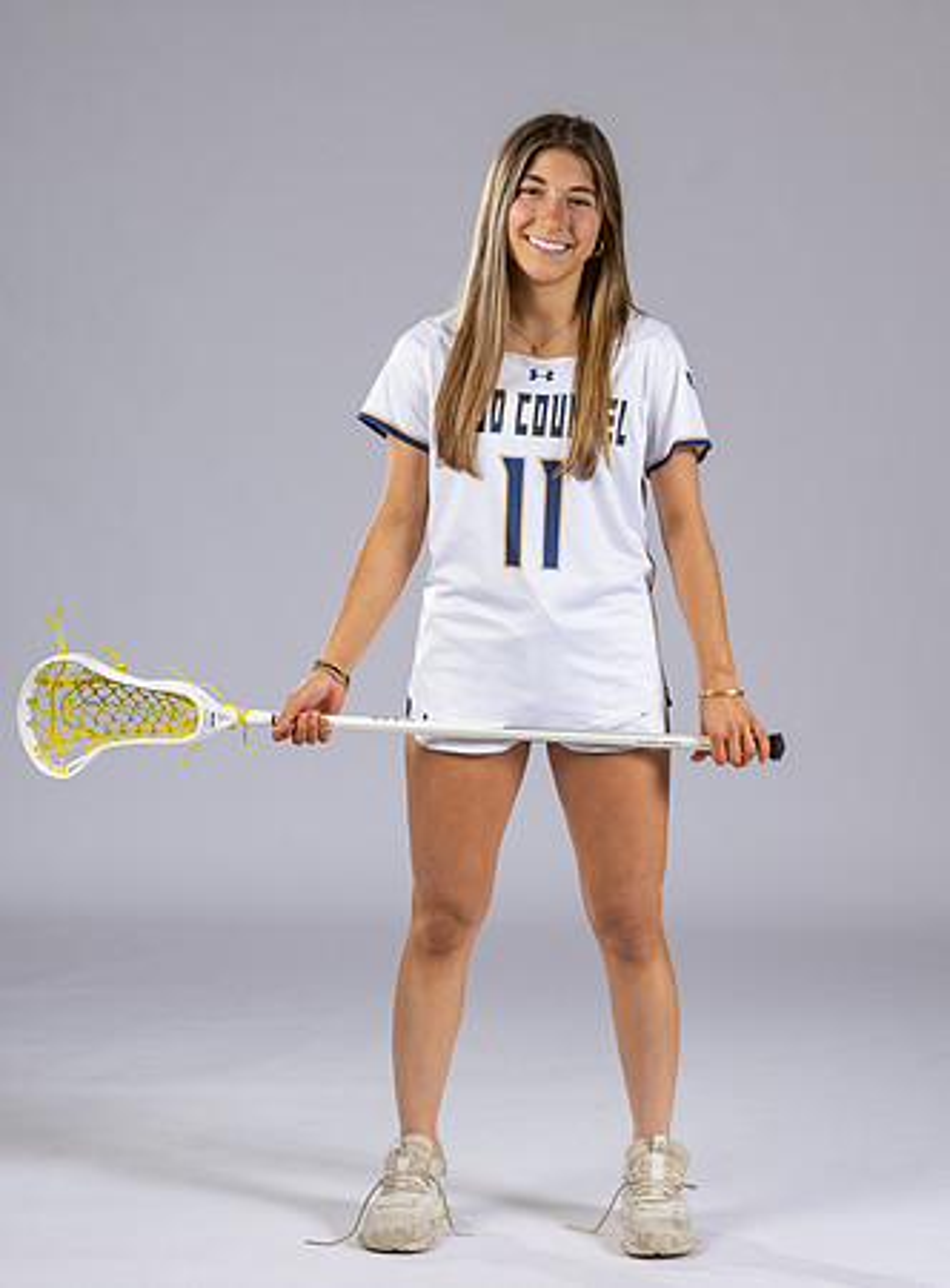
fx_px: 4129
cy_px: 644
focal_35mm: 112
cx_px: 647
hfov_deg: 13.1
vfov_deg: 17.7
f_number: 6.3
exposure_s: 1/200
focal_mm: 77
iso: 250
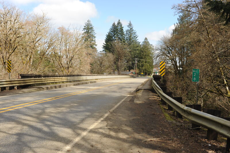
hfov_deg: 54.5
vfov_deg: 37.8
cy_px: 76
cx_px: 115
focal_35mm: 35
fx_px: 223
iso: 250
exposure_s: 1/500
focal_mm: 35
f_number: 7.1
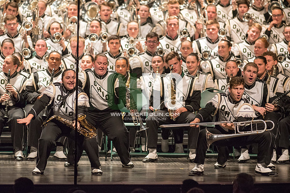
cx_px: 145
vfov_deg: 4.6
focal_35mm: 300
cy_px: 96
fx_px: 2417
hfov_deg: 6.9
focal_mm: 300
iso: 4000
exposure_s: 1/500
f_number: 2.8
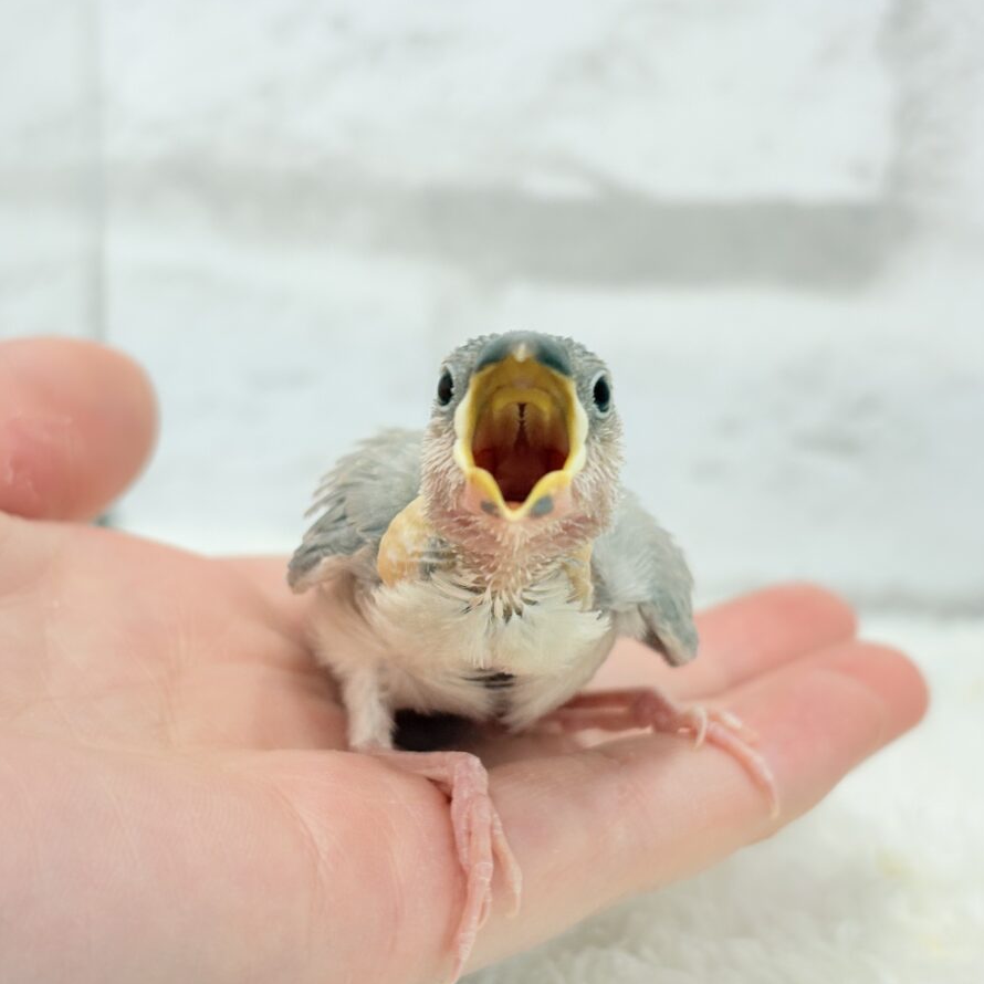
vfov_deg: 27.7
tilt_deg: -8.4
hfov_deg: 27.7
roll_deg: -0.3
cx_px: 503
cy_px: 493
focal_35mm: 62
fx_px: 1994
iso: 40
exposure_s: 1/50
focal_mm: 5.96
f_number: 1.6
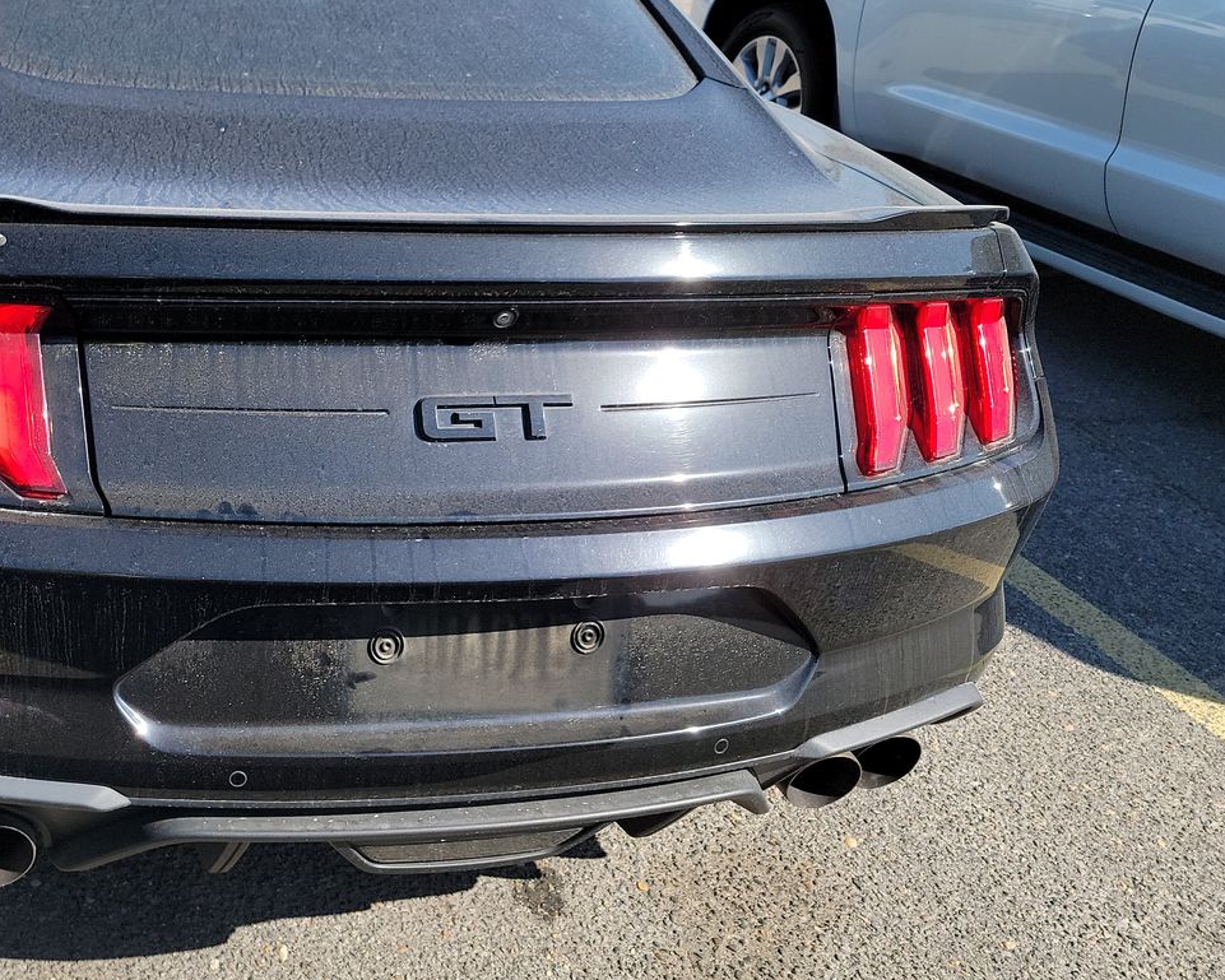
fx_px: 1414
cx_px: 233
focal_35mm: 39
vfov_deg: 38.1
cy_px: 395
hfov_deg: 44.4
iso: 50
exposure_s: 1/583
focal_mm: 6.7
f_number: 1.8
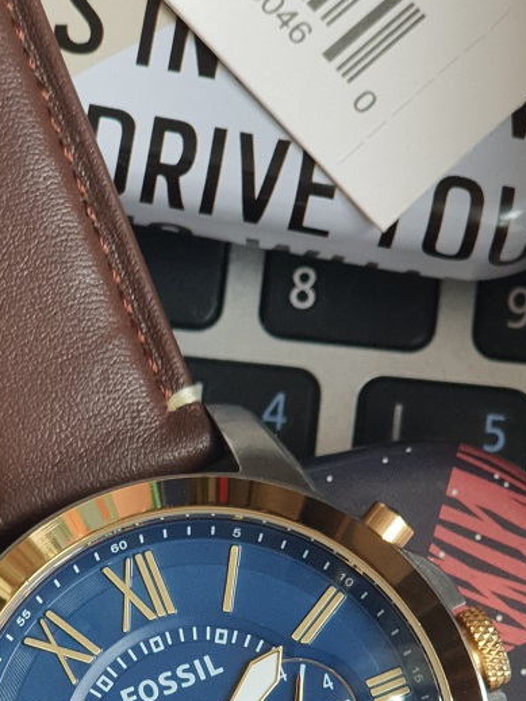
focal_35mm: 119
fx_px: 2409
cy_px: 675
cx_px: 181
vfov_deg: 16.3
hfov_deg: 12.4
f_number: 2.4
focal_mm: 6
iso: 80
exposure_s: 1/30
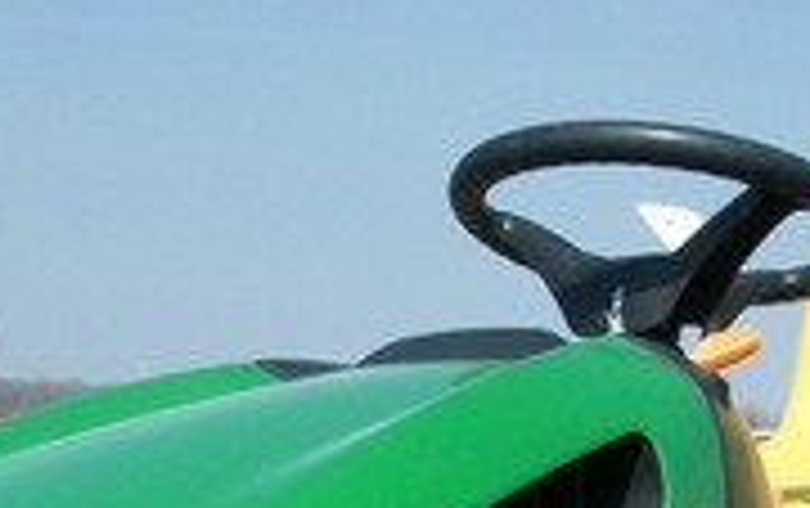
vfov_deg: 9.8
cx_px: 513
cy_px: 868
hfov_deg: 16.3
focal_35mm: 128
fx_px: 2829
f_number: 6.3
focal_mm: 7.1
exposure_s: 1/400
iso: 80
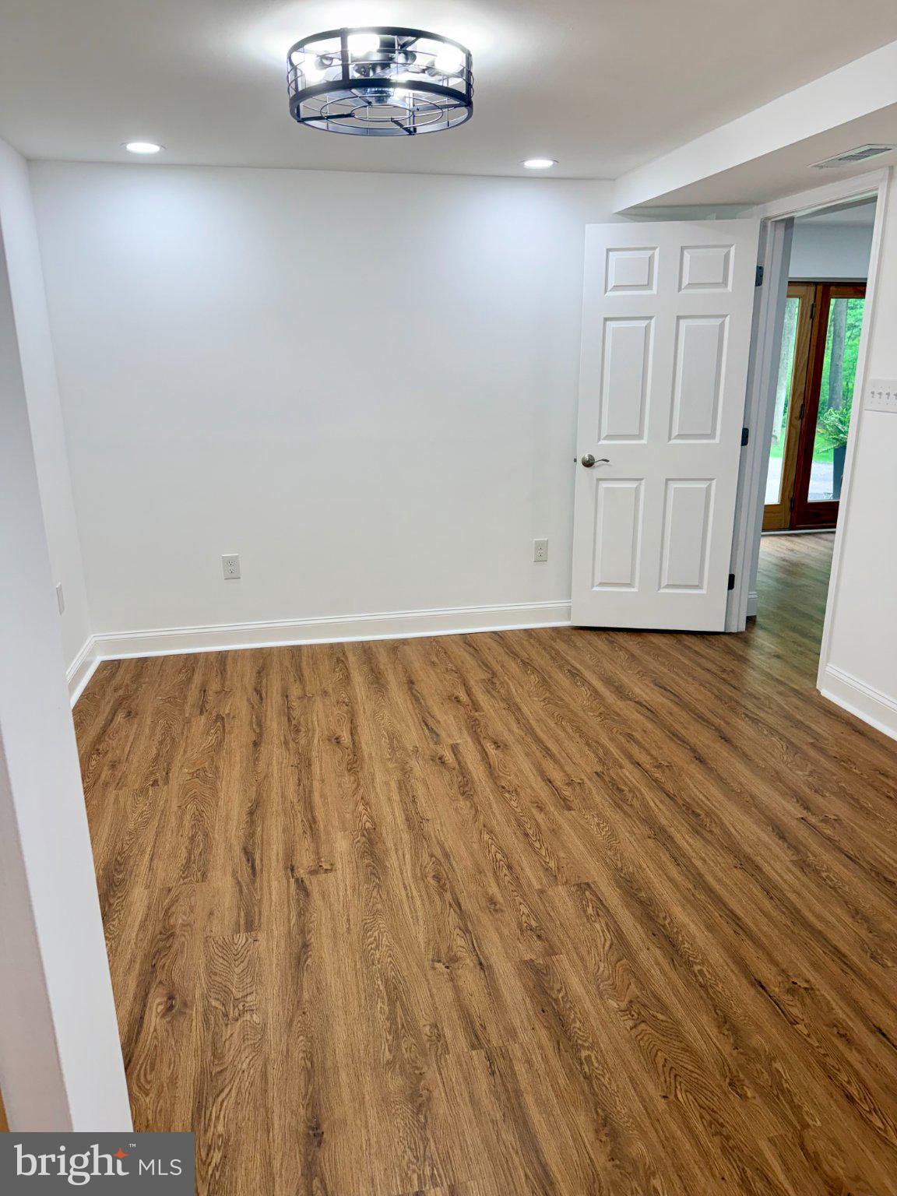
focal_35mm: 24
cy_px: 598
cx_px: 448
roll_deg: -0.7
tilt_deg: -16.6
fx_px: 829
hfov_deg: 56.8
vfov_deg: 71.6
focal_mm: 6.76
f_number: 1.78
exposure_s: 1/120
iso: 64
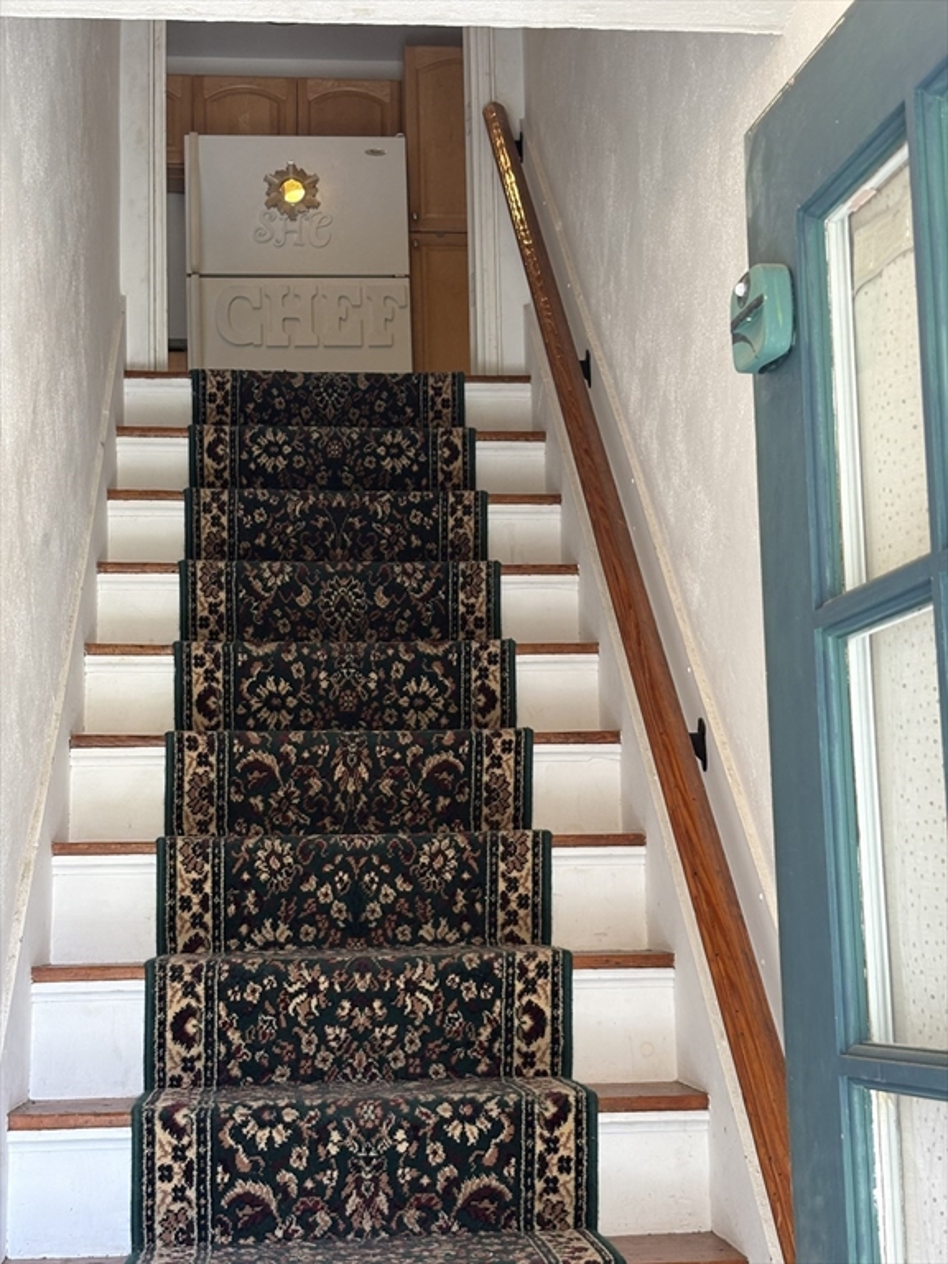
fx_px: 1899
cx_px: 474
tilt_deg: +9.3
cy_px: 632
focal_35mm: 52
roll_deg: -0.5
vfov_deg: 36.8
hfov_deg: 28.0
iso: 80
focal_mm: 5.96
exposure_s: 1/120
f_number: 1.6
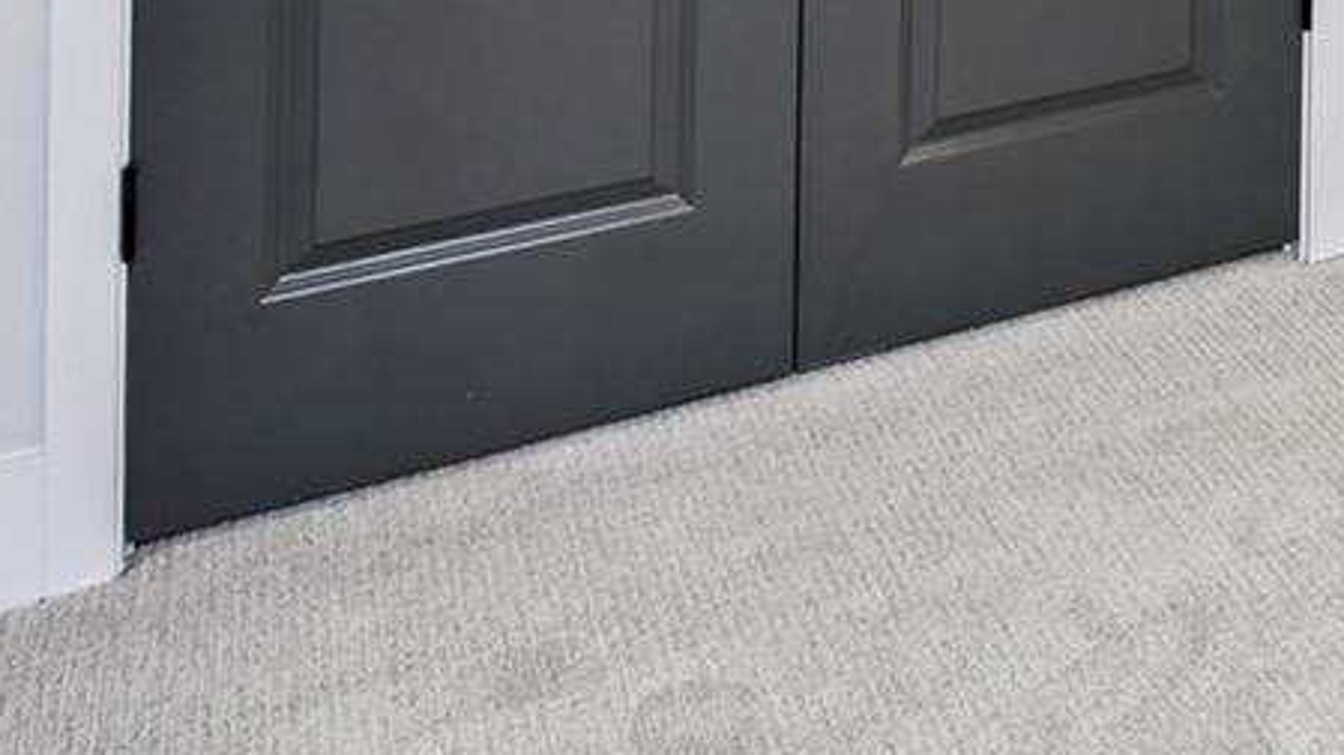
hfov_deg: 30.5
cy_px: -683
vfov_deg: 16.9
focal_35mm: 56
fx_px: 1995
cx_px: 1688
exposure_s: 1/20
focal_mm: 10
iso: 100
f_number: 7.1
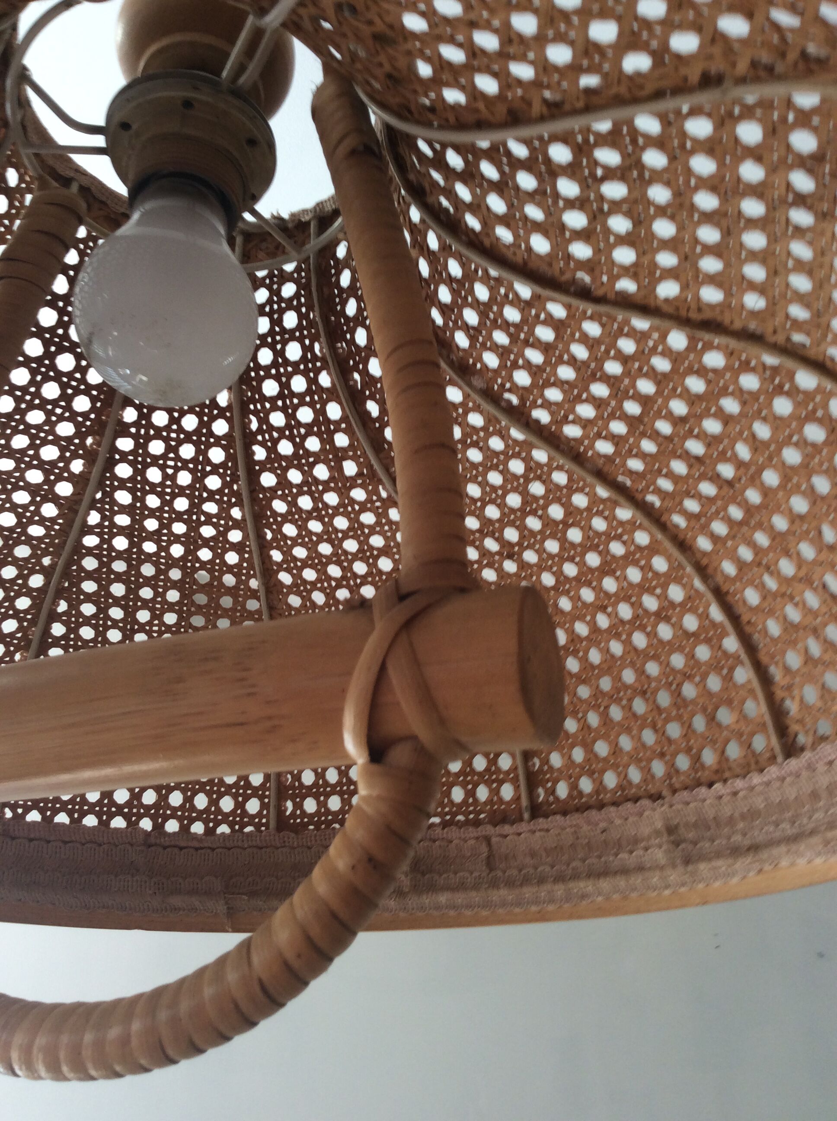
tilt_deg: +26.8
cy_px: 560
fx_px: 1034
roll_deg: -0.7
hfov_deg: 44.1
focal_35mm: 32
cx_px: 418
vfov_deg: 56.9
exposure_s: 1/25
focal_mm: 3.3
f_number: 2.4
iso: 32
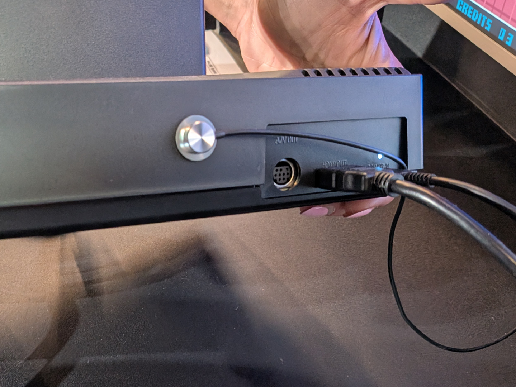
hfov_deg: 71.6
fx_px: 358
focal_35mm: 24
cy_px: 194
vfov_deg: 56.8
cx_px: 258
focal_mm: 4.5
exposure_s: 1/60
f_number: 1.7
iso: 535
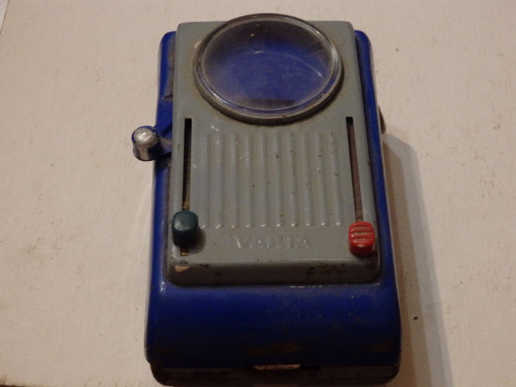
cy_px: 194
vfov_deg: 22.3
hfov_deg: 29.4
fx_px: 984
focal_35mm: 66
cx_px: 258
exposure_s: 1/13
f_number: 4.4
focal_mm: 11.9
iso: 1000
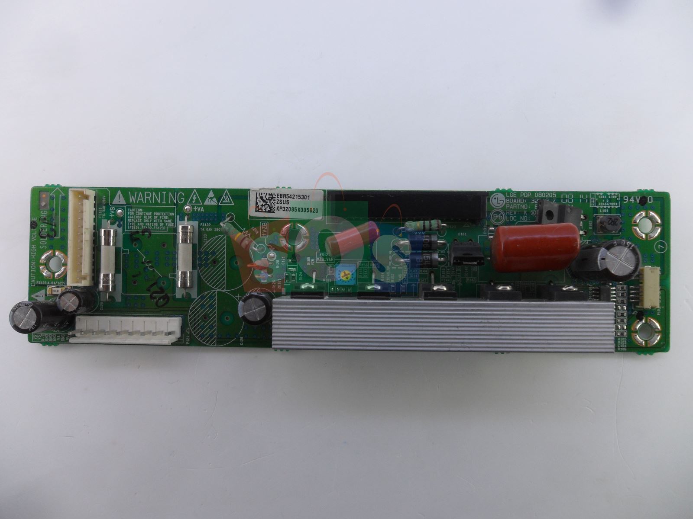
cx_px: 346
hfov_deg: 65.3
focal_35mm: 27
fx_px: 541
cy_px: 260
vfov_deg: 51.4
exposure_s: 1/125
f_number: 3.5
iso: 80
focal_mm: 4.9
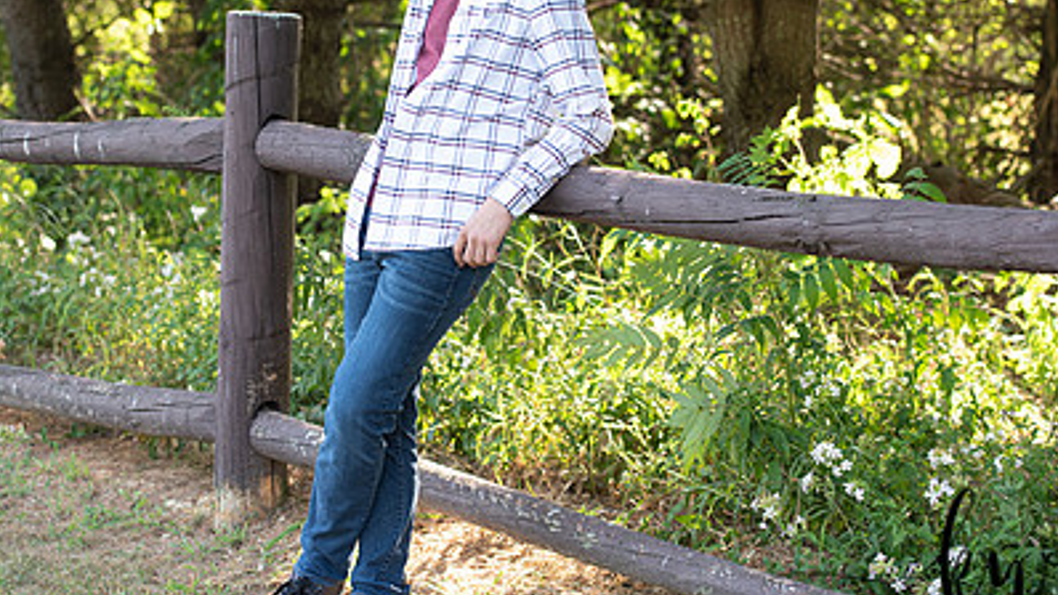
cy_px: 214
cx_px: 473
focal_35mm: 107
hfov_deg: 20.0
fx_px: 3002
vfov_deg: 11.3
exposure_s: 1/250
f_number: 3.2
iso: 400
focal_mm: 70
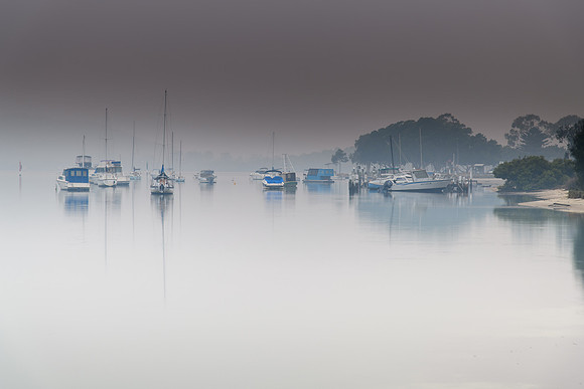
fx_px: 1955
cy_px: 194
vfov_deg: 11.4
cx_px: 292
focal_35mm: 120
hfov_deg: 17.0
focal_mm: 120
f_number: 8
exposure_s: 1.3
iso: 40
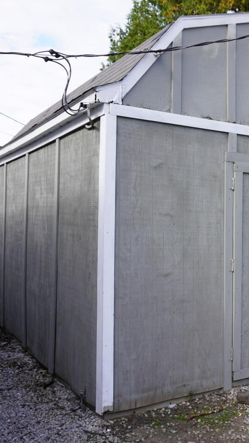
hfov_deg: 28.9
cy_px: 223
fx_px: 470
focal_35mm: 40
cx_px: 208
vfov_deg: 50.5
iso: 100
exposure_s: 1/250
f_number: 5
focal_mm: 16
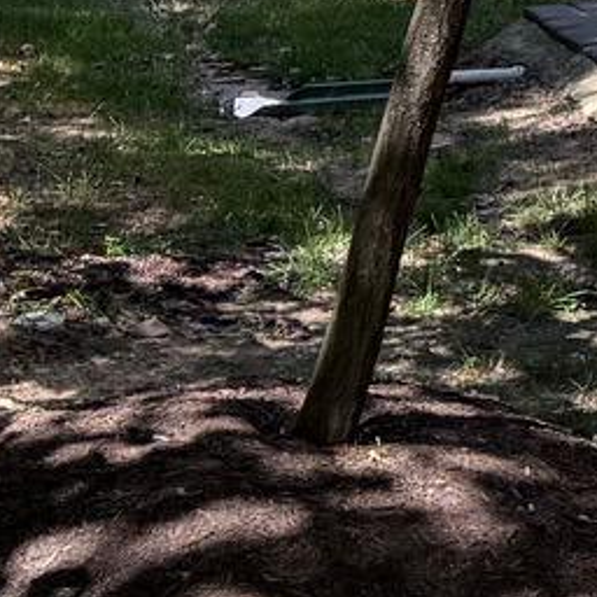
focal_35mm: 170
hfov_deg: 9.4
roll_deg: -1.2
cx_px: 1322
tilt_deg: +2.0
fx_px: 3317
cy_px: -723
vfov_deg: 9.4
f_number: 1.78
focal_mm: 6.76
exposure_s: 1/632
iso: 100
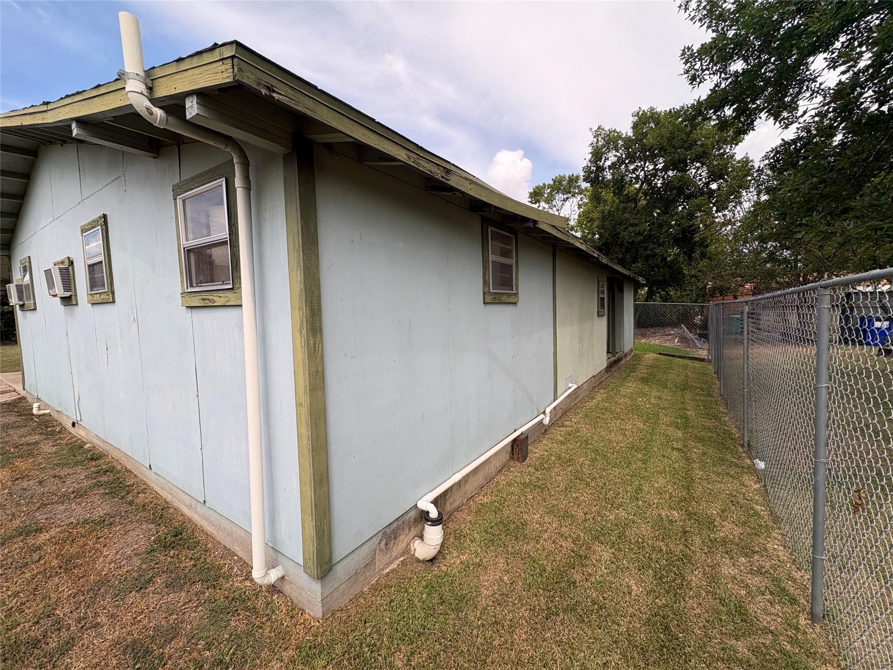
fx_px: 361
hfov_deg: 102.1
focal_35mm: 14
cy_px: 335
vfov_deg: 85.7
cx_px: 446
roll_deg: +1.5
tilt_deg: -3.0
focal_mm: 2.22
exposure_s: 1/1110
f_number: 2.2
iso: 50
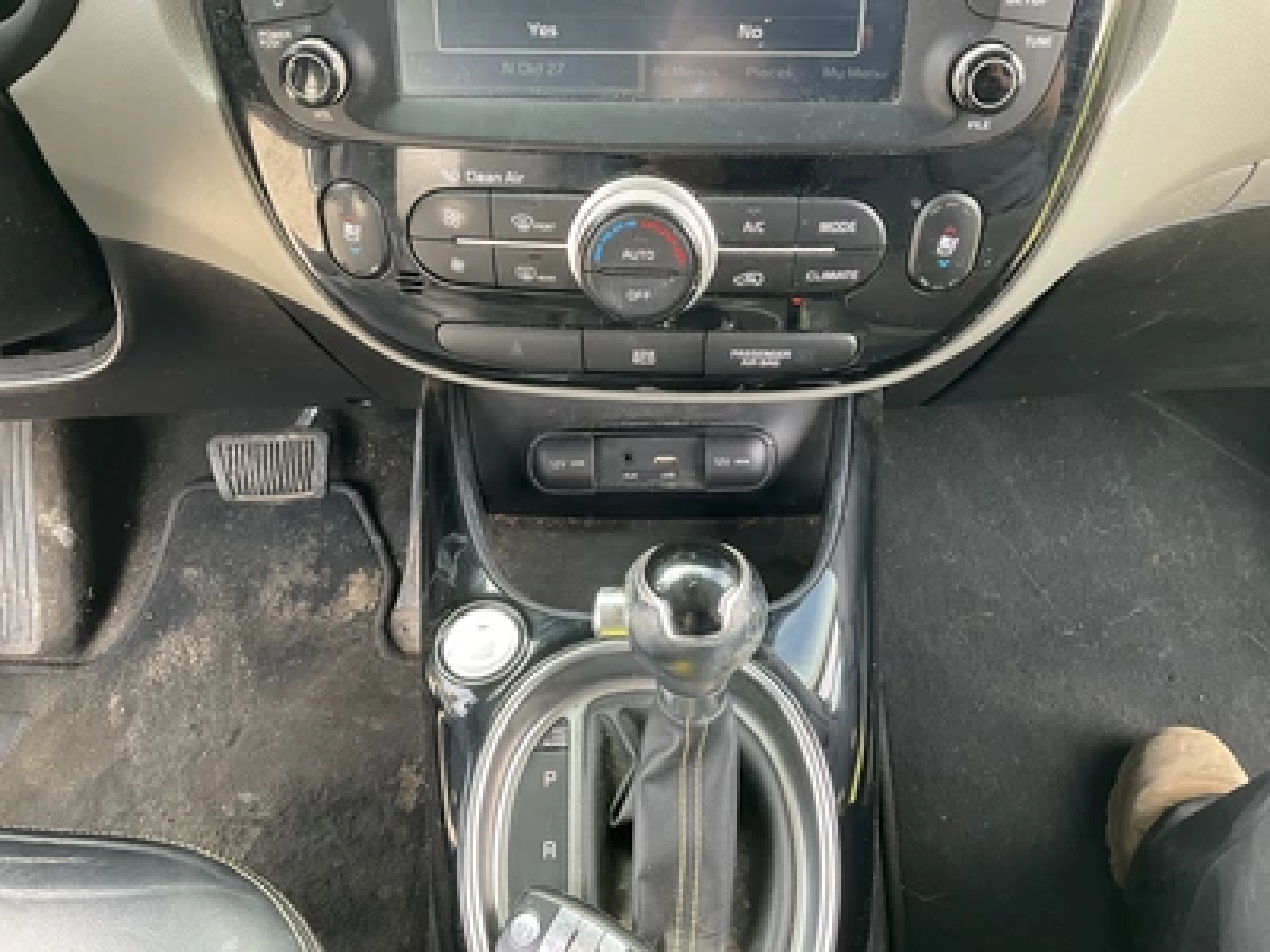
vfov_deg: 48.2
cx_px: 635
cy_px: 476
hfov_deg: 61.7
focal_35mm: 29
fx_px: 1064
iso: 64
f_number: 1.8
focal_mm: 3
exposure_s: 1/79
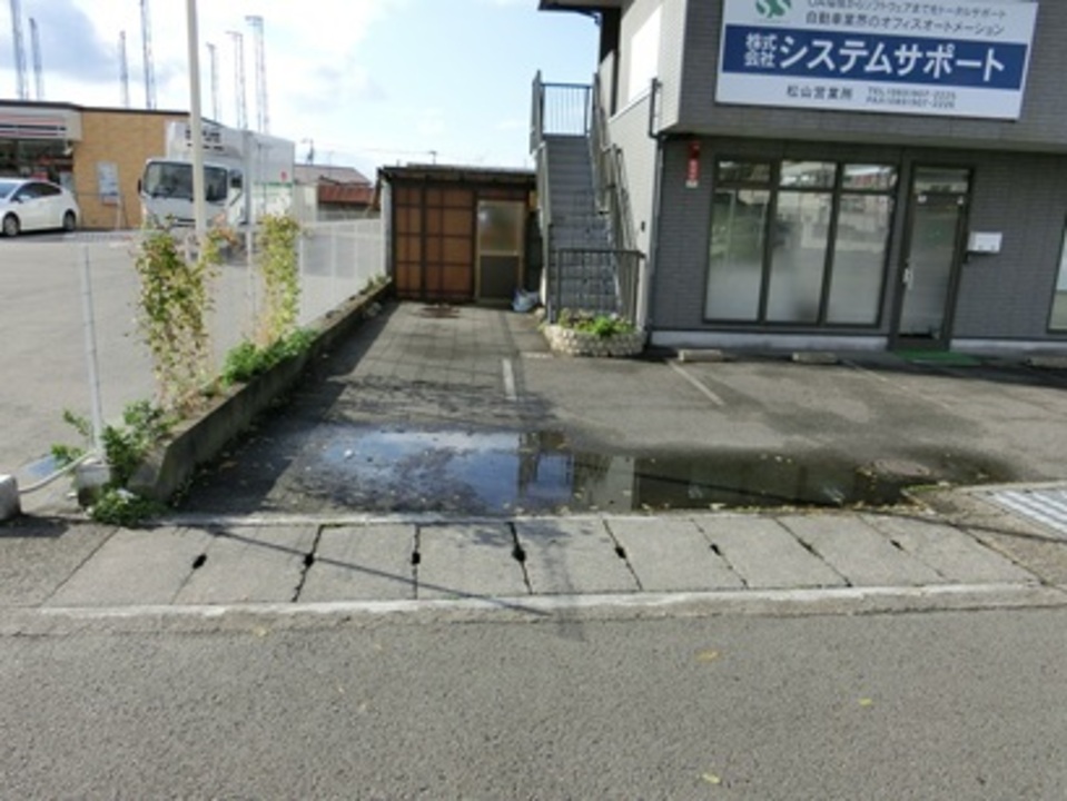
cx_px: 534
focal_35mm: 25
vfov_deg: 54.9
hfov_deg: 69.4
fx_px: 771
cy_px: 400
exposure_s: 1/640
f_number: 3.5
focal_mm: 4.5
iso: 80
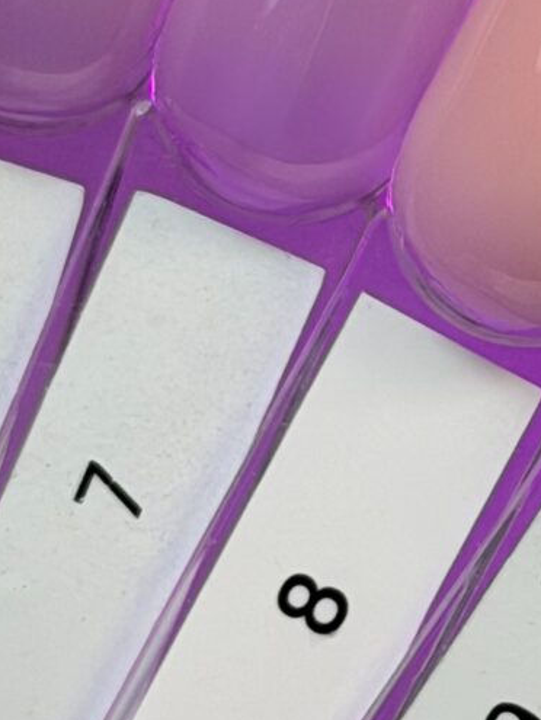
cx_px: 625
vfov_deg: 8.0
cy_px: 332
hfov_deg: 6.0
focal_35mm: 248
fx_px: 5161
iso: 64
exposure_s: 1/1353
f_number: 1.78
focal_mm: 6.76
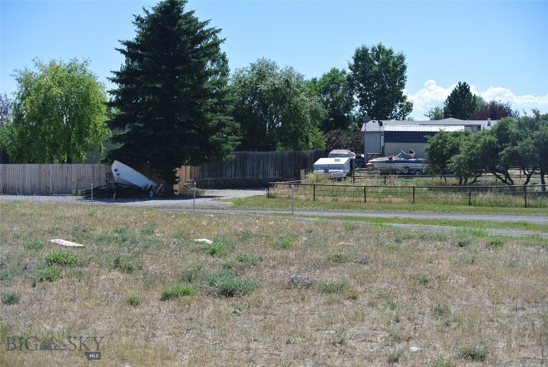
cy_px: 184
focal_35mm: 81
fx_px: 1235
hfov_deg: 25.0
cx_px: 274
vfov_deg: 16.9
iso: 100
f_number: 4.5
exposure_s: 1/640
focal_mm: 30
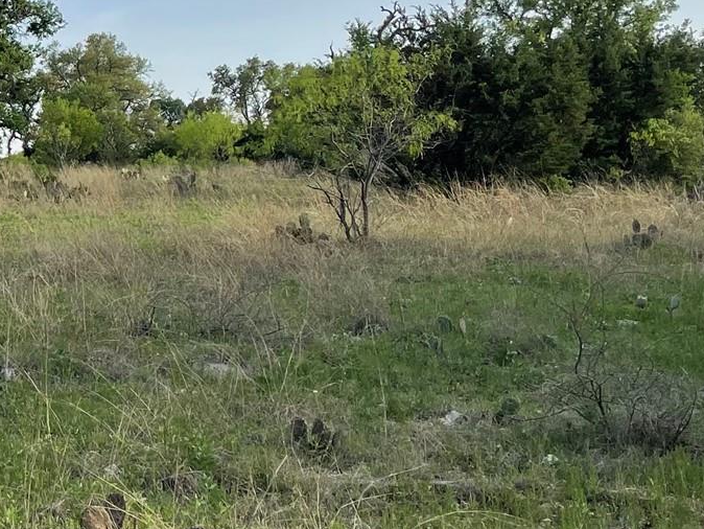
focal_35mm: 79
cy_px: 98
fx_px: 1607
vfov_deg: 18.5
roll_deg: +2.6
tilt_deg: +4.5
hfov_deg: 21.7
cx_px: -271
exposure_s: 1/1715
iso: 32
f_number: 1.6
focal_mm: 4.2
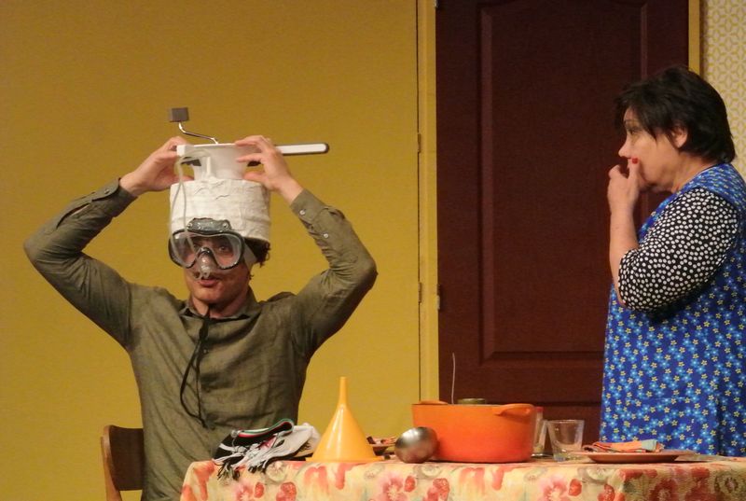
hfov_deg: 11.5
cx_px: 373
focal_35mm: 179
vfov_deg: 7.7
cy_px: 250
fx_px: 3717
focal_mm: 66.4
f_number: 11
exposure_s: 1/60
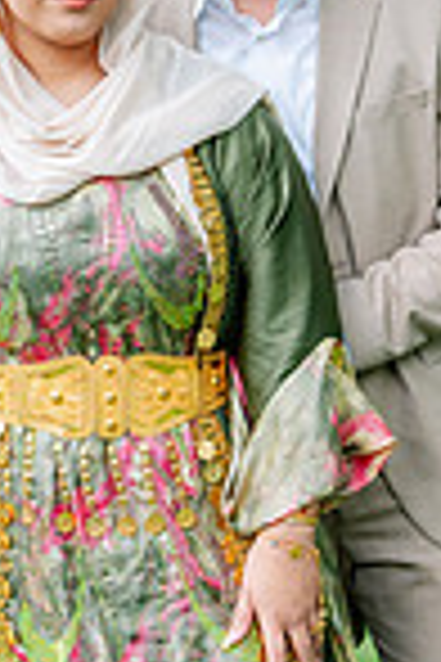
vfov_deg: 18.7
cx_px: 346
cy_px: 50
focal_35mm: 107
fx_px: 1966
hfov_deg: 12.7
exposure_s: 1/1250
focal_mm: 35
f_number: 2
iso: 200
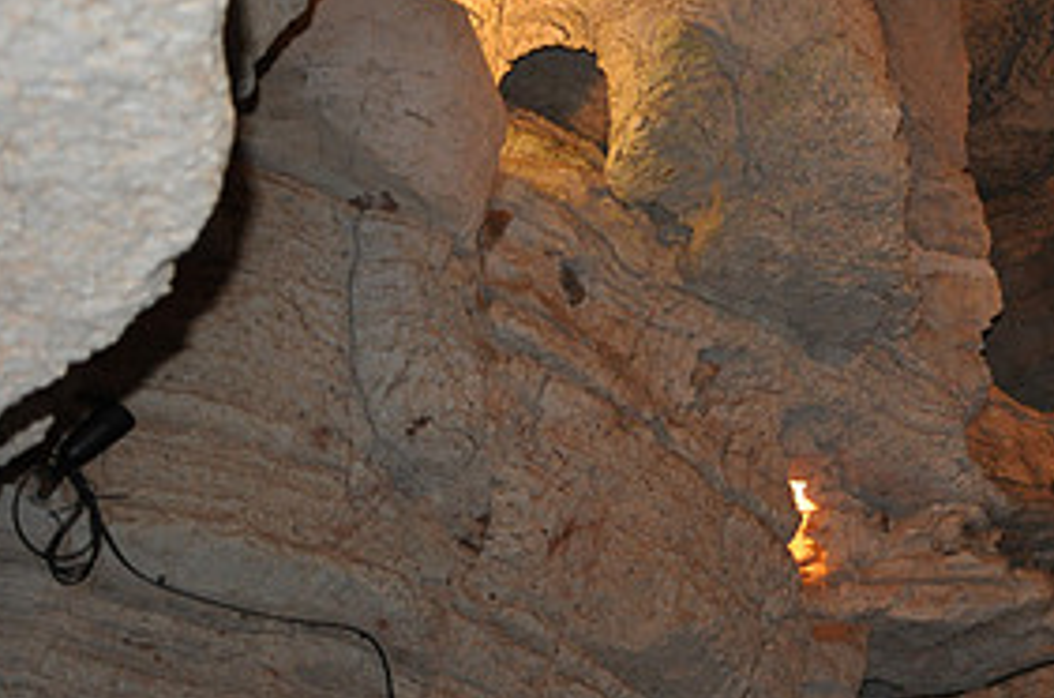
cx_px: 1031
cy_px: 347
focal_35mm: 65
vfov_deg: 20.8
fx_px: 1900
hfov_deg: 29.2
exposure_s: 1/60
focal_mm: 21
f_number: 3.8
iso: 800
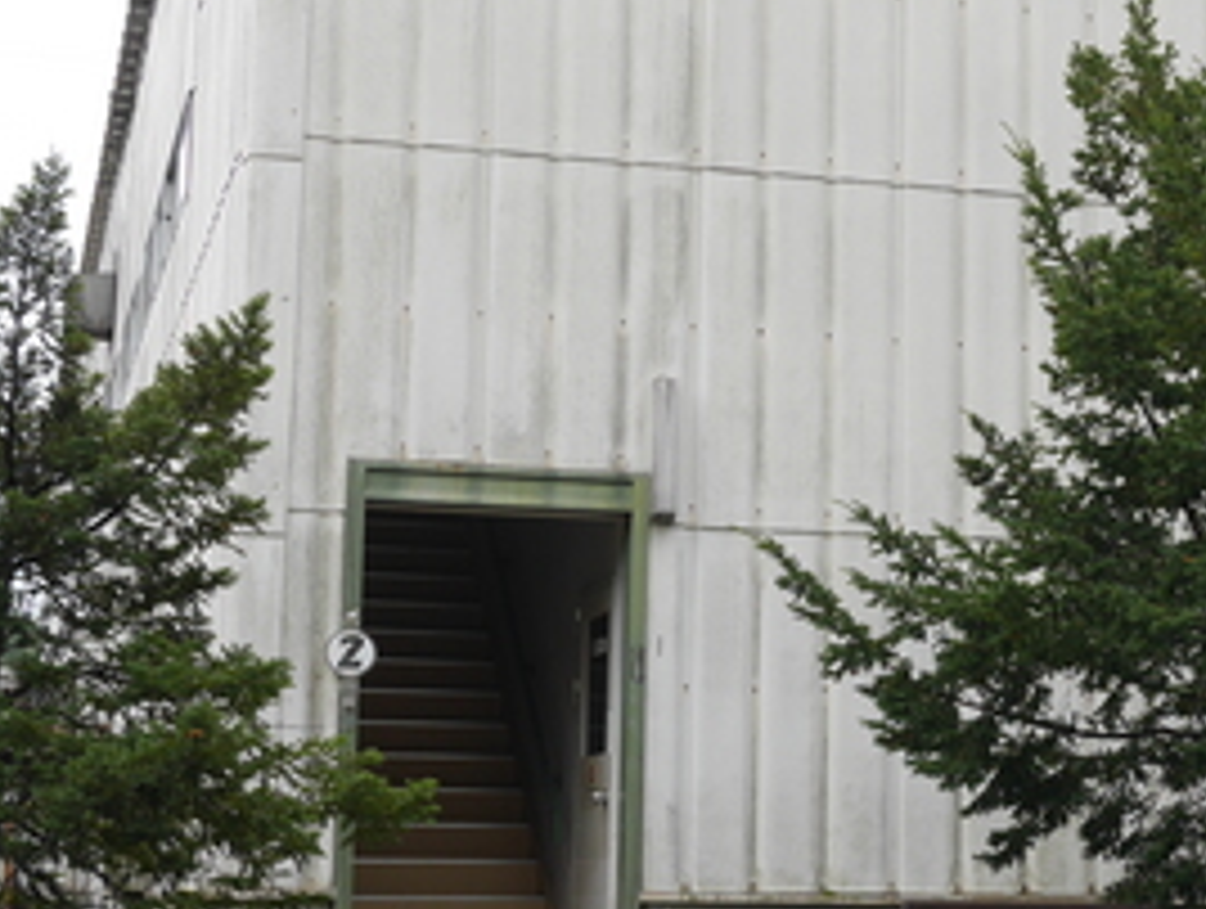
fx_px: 2967
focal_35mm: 85
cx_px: 1022
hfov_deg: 22.6
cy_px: 511
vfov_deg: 17.4
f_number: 6.3
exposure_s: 1/200
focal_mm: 19
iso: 200
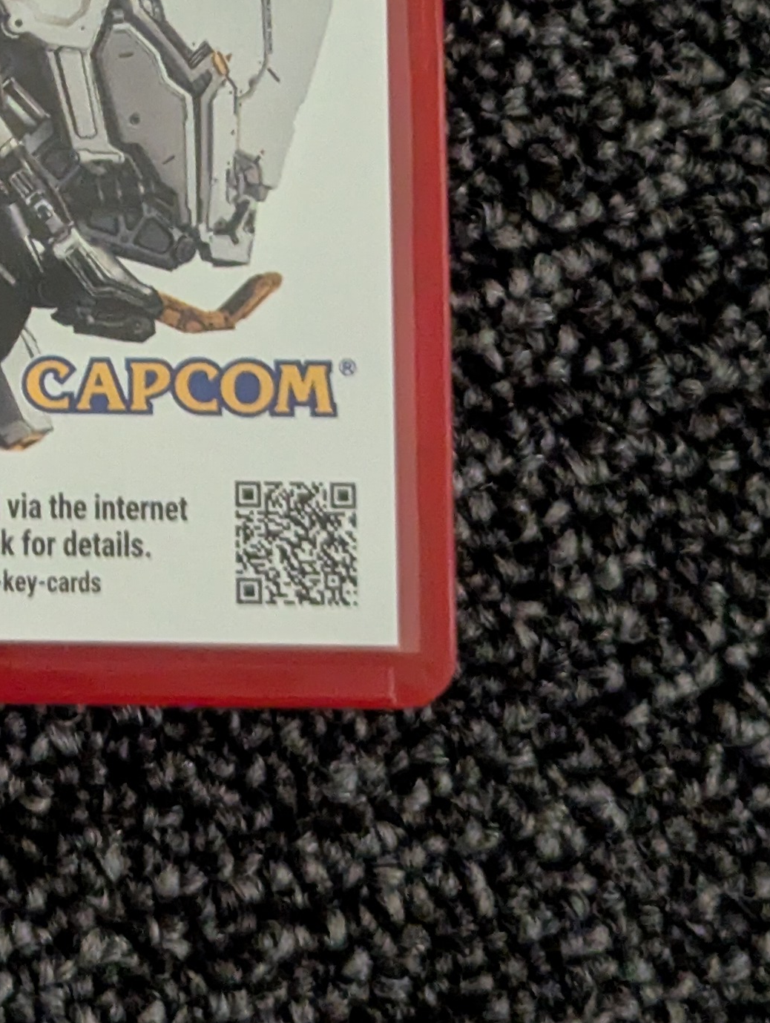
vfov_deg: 13.3
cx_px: -266
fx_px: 4202
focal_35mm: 142
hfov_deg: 10.2
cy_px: -364
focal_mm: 6.81
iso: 946
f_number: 1.85
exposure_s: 1/23.8
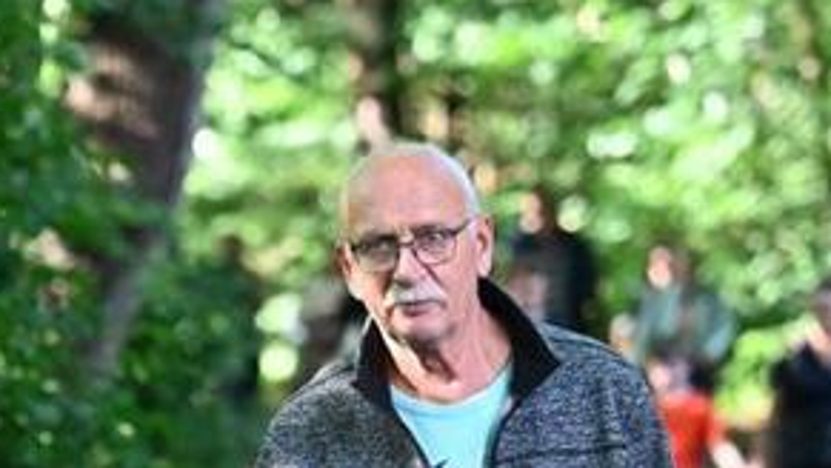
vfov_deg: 1.9
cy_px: 732
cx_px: 303
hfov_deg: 3.4
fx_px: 14153
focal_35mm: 642
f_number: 4.8
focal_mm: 180
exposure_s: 1/250
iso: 1800
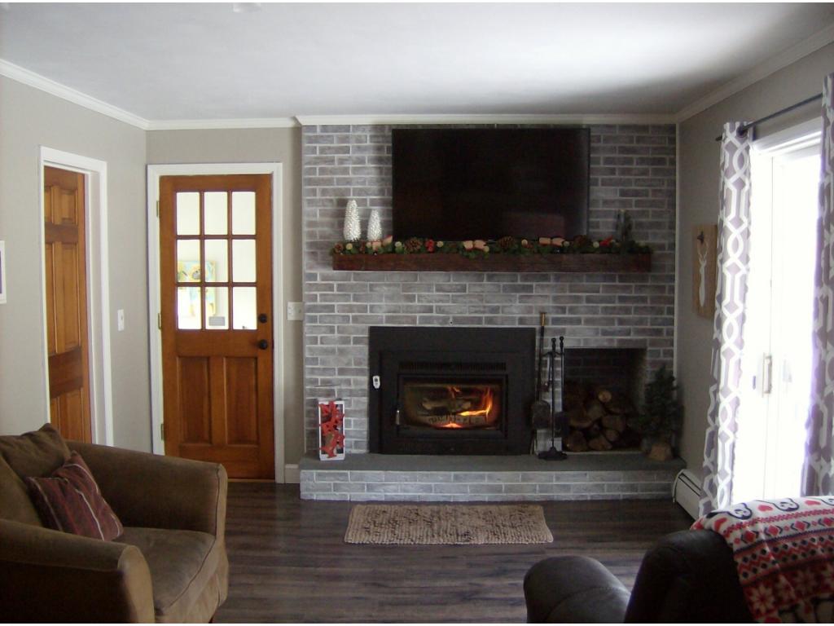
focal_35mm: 36
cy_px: 313
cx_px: 417
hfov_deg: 51.4
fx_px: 867
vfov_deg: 39.7
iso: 200
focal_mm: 6
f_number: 2.8
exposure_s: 1/24.5
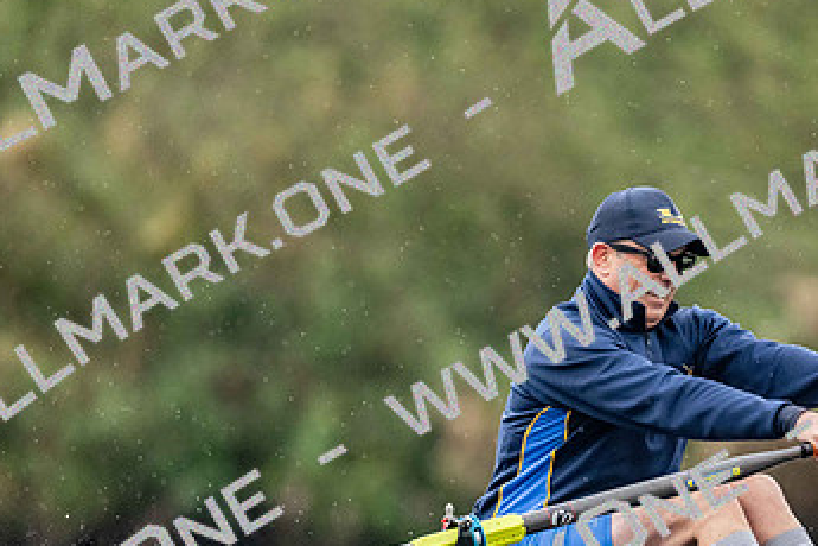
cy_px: 443
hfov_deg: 2.0
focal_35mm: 1010
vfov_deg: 1.4
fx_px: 22948
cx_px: 678
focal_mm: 600
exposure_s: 1/2500
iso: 4000
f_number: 4
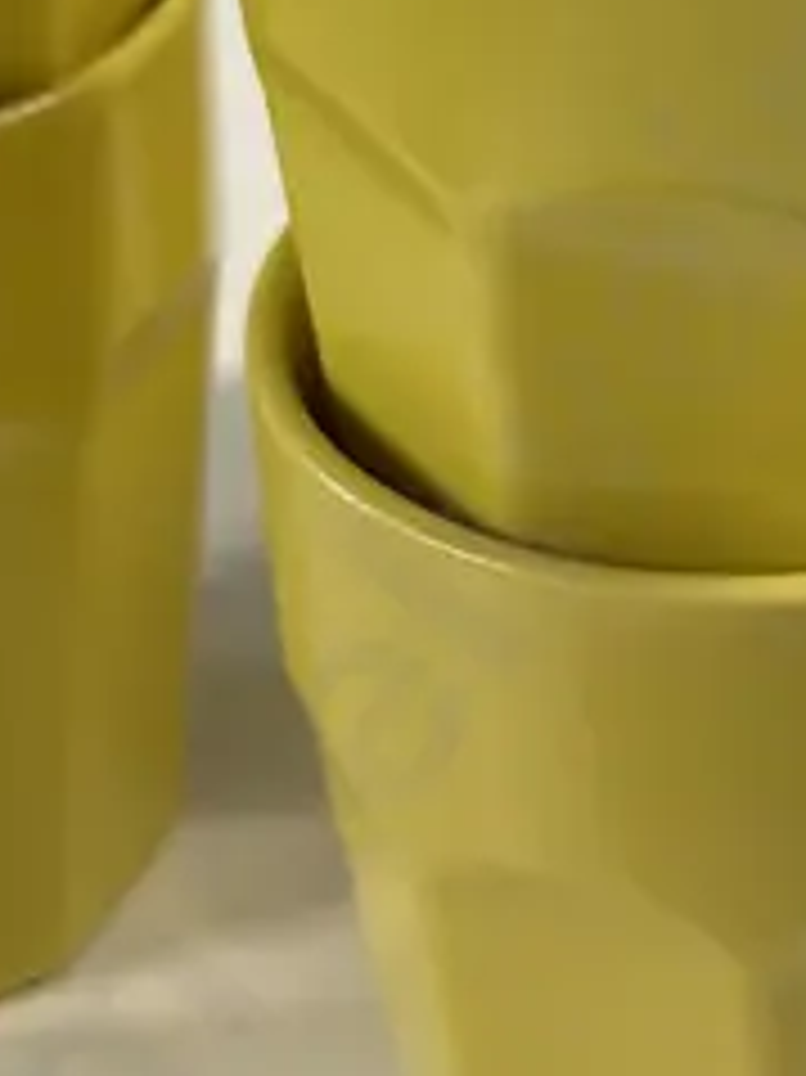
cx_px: 914
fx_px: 3201
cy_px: 0
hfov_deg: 14.0
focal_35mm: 103
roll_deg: -0.5
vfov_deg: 18.6
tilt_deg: -28.3
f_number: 1.78
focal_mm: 6.86
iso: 160
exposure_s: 1/50
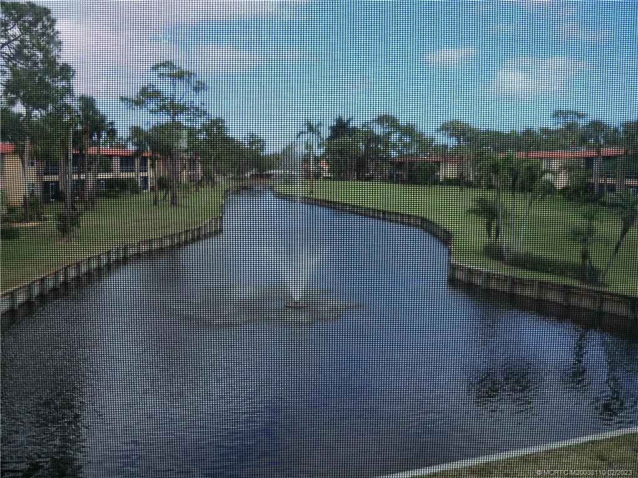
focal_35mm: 35
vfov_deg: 40.7
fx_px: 645
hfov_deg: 52.6
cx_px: 319
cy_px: 239
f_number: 3.5
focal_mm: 6.2
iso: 80
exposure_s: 1/250
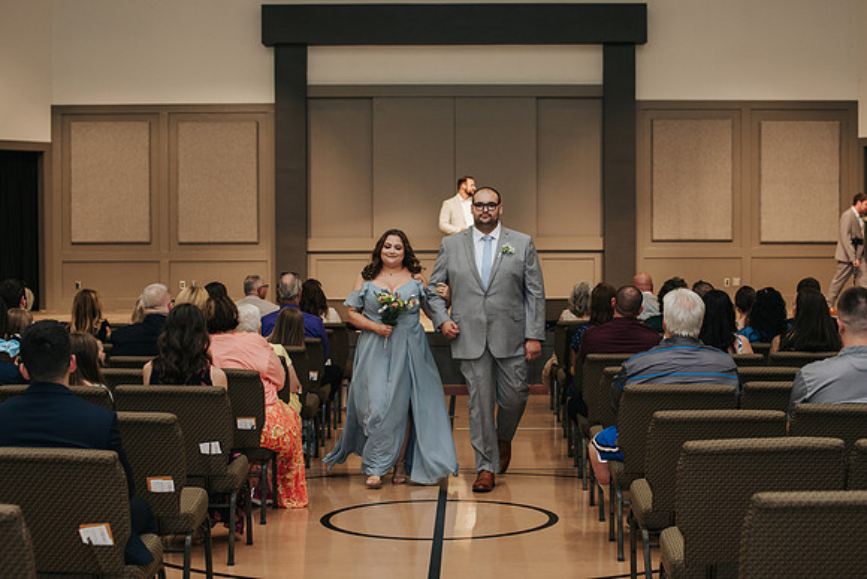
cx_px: 464
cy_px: 294
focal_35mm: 63
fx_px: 1521
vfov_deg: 21.5
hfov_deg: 31.8
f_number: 3.2
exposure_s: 1/200
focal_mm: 50
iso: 1000
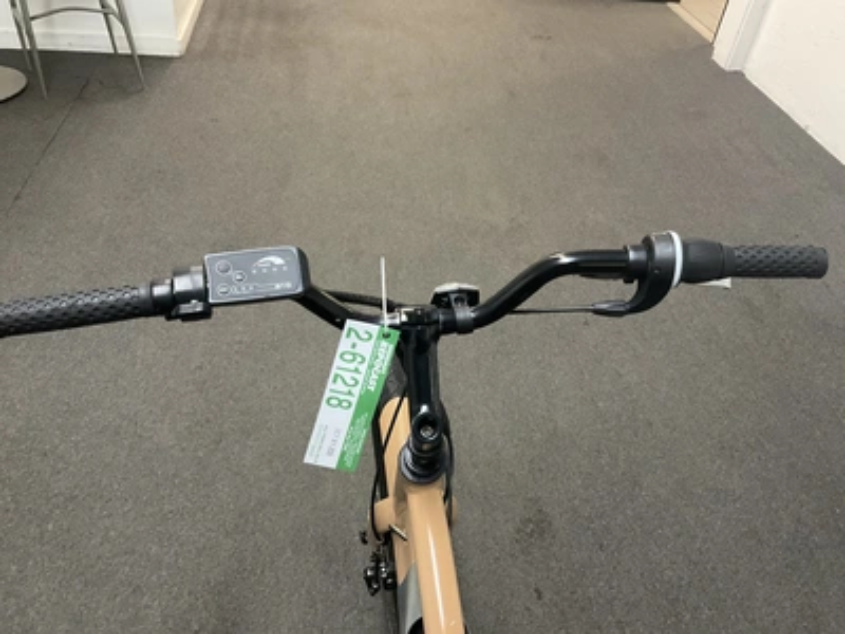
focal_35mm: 29
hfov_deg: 61.7
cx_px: 422
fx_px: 708
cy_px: 317
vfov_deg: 48.2
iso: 320
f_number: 1.8
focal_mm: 3
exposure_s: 1/40
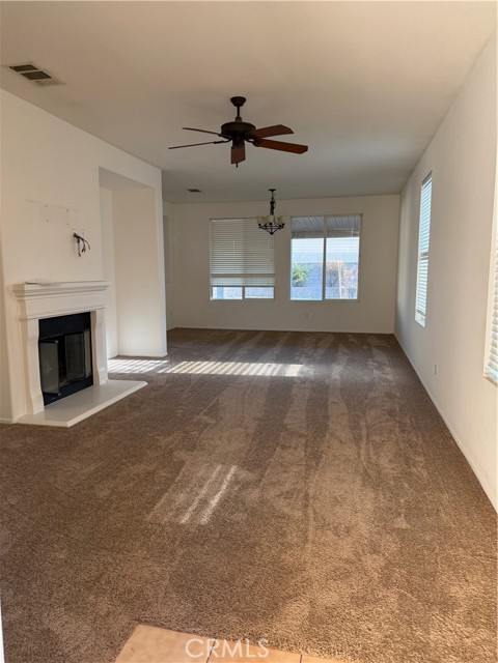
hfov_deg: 56.8
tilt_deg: -7.6
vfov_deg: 71.6
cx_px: 249
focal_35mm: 24
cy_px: 332
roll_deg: -0.4
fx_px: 460
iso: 160
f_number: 1.78
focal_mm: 6.76
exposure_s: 1/217
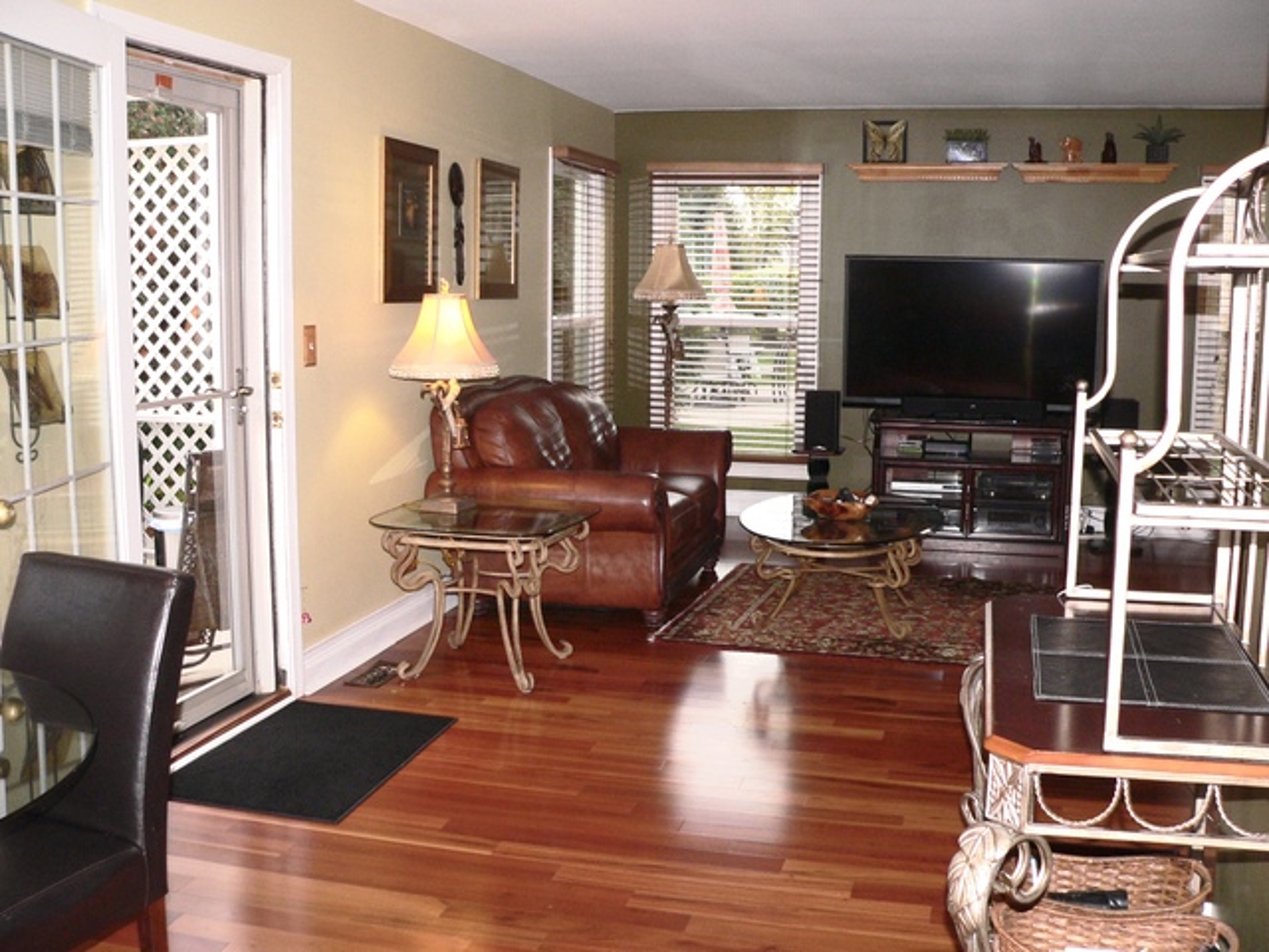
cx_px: 634
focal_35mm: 36
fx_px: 1320
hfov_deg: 51.4
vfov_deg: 39.7
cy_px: 476
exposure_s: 1/60
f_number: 2.8
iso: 200
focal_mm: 6
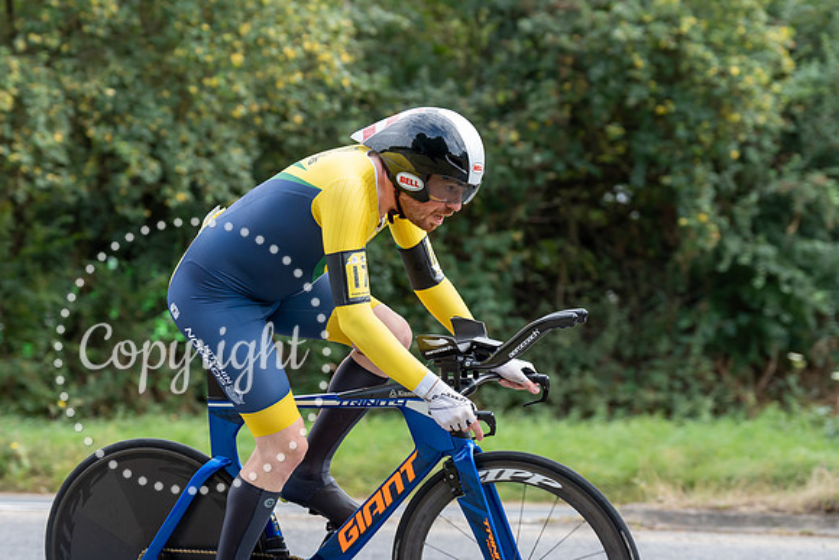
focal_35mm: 118
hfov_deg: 17.3
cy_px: 226
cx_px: 338
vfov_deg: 11.6
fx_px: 2756
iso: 640
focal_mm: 99
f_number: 4
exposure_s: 1/1000
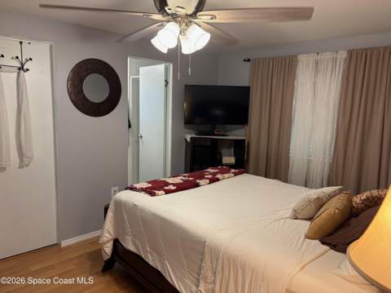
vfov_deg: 53.0
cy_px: 146
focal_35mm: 26
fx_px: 293
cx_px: 196
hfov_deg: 67.4
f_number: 1.6
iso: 100
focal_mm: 5.96
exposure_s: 1/60
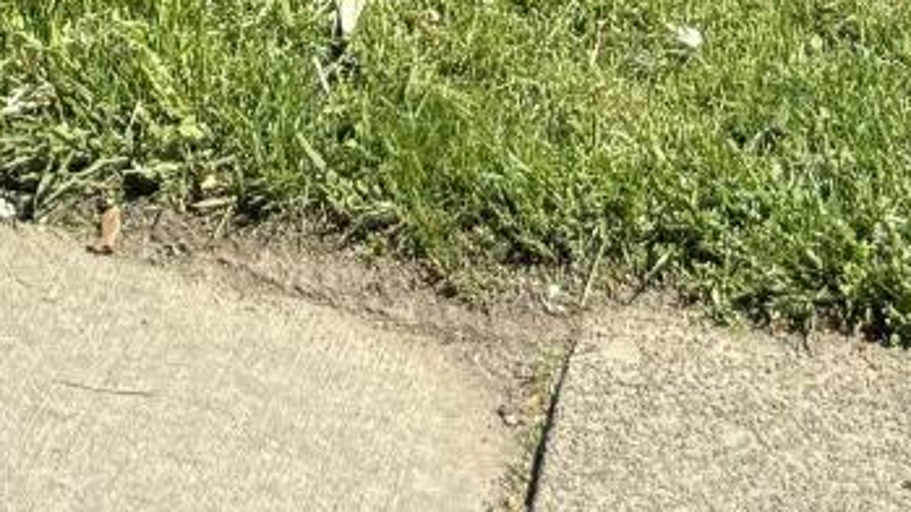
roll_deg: -0.2
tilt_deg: +5.1
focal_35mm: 150
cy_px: -1805
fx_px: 3622
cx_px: 16
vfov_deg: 6.1
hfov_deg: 14.1
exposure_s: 1/2370
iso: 100
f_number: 1.78
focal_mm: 6.76
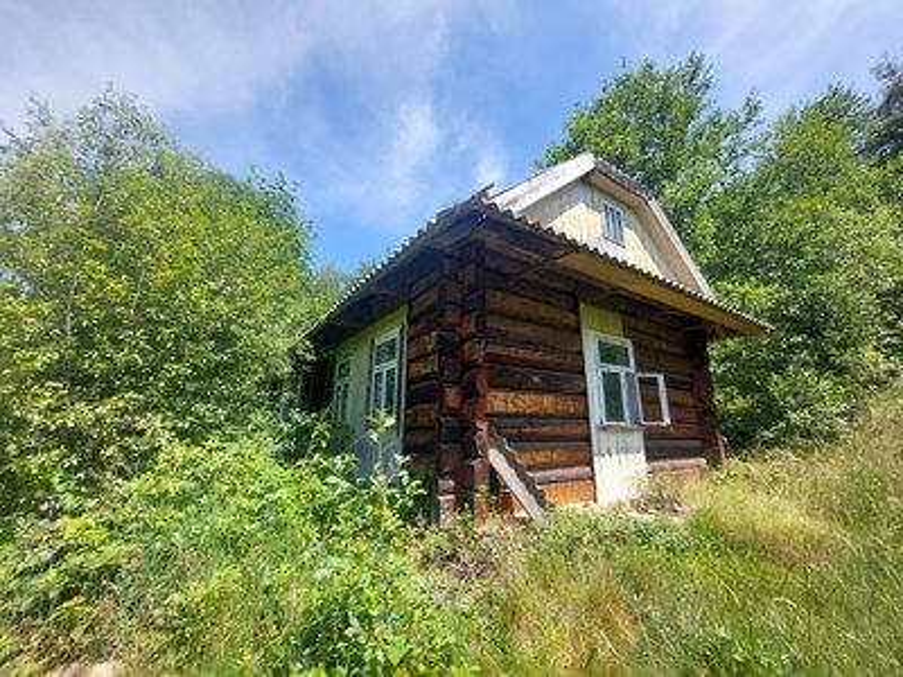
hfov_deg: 106.2
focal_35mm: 13
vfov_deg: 89.9
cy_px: 338
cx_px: 452
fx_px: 339
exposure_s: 1/599
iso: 50
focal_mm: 1.74
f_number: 2.2
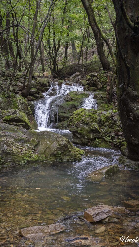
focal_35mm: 49
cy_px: 122
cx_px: 76
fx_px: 321
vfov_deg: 42.1
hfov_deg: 24.4
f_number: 5.6
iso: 5000
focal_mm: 46
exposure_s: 1/800
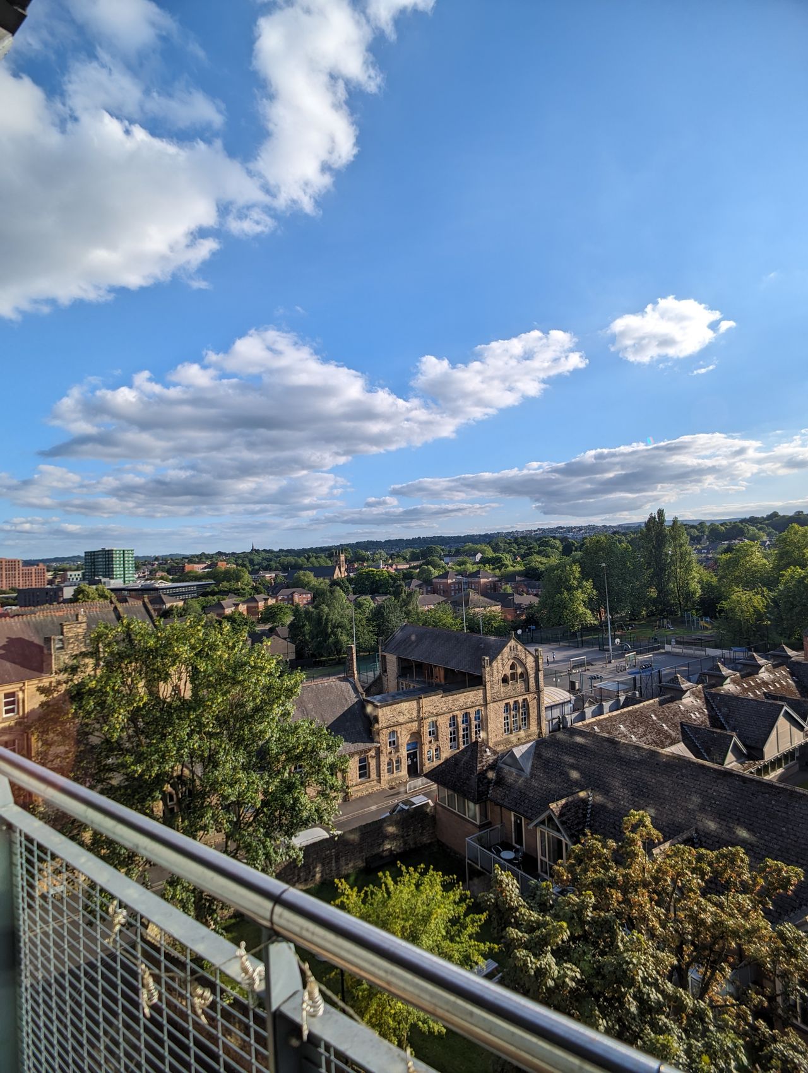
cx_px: 404
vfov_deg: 71.5
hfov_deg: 56.9
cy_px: 536
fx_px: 745
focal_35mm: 24
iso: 43
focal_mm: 6.81
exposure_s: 1/2020
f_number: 1.85
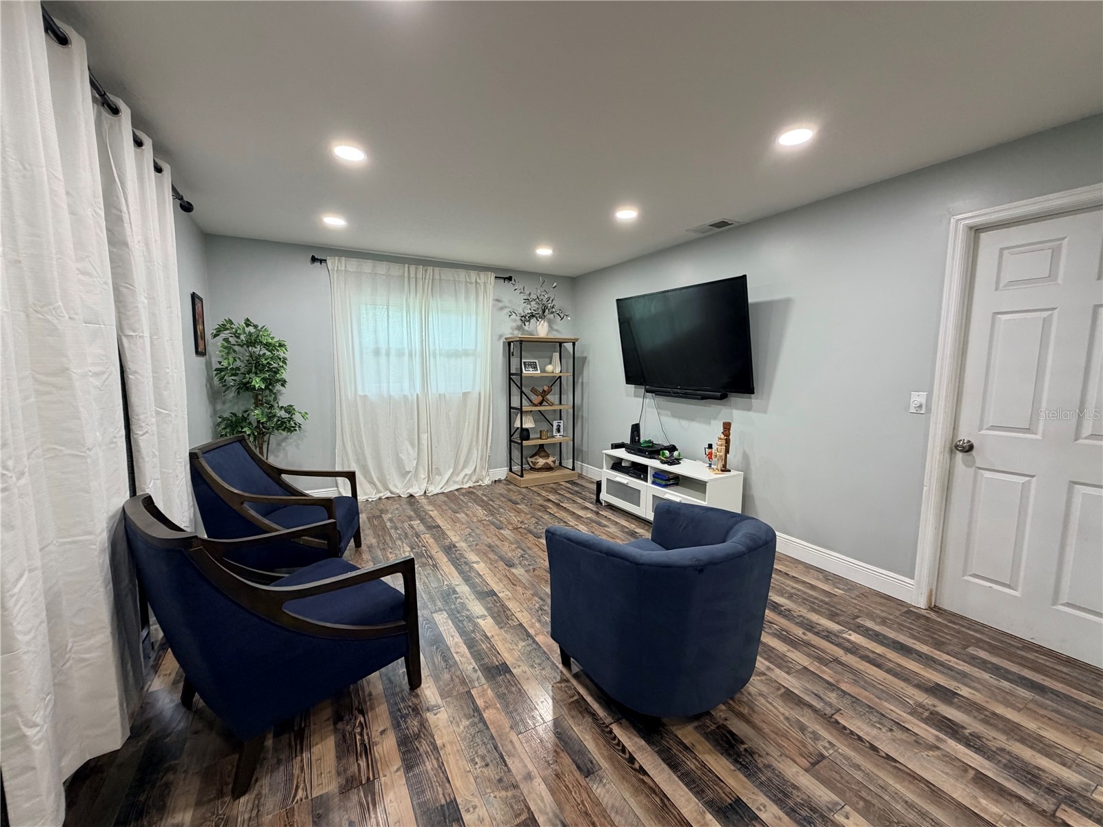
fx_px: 446
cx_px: 552
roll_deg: -0.1
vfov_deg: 85.7
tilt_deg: -6.1
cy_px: 414
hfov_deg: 102.1
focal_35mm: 14
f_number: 2.2
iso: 200
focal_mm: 2.22
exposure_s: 1/60
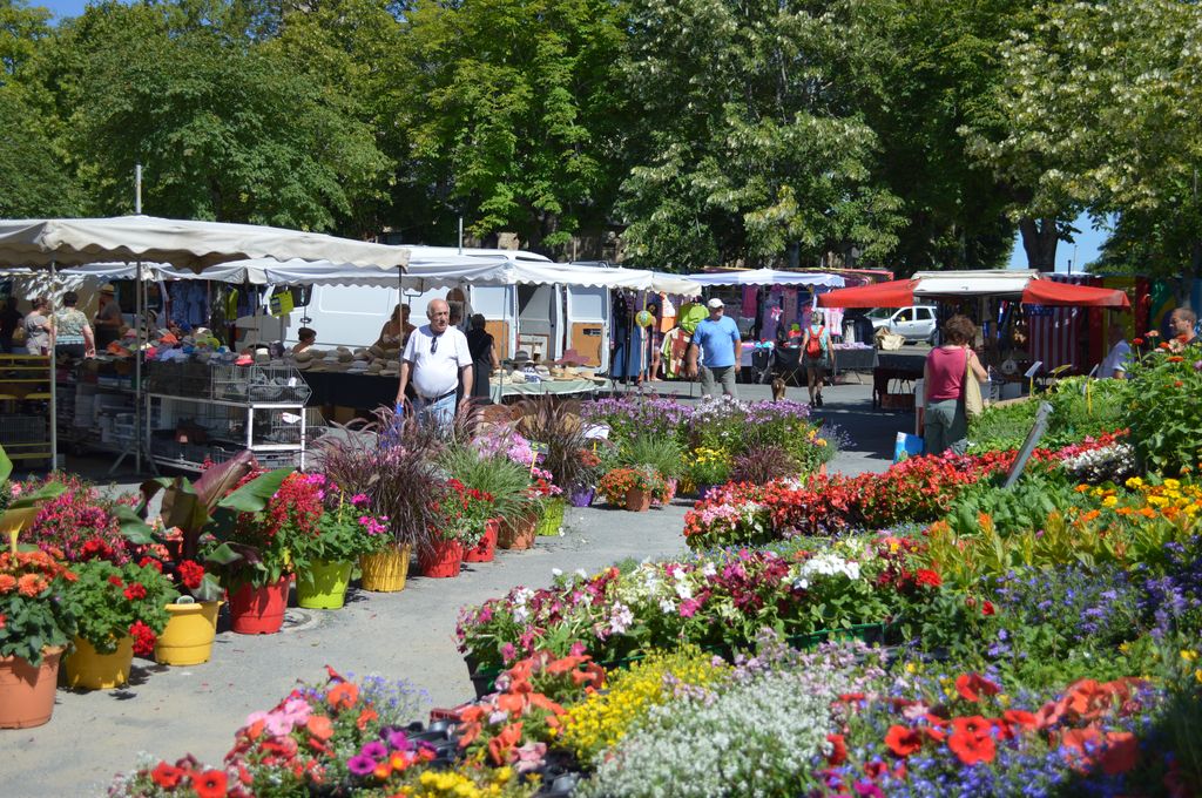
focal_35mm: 44
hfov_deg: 45.0
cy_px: 399
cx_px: 601
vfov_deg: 30.8
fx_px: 1451
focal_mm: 29
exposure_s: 1/800
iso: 100
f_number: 4.5
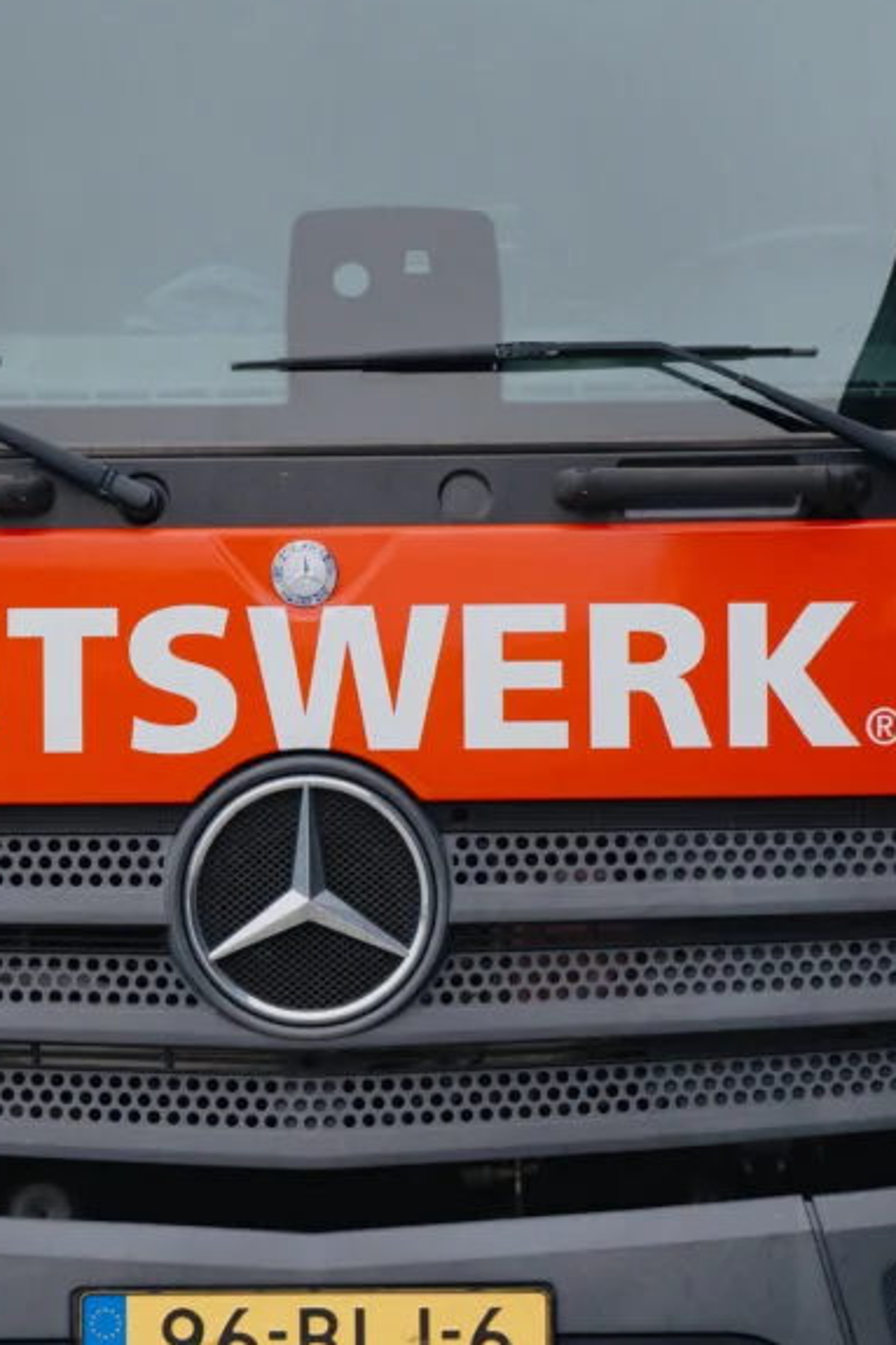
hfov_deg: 7.0
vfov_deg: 10.4
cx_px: 269
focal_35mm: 197
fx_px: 7359
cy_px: 510
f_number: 5
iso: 800
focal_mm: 59
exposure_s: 1/400
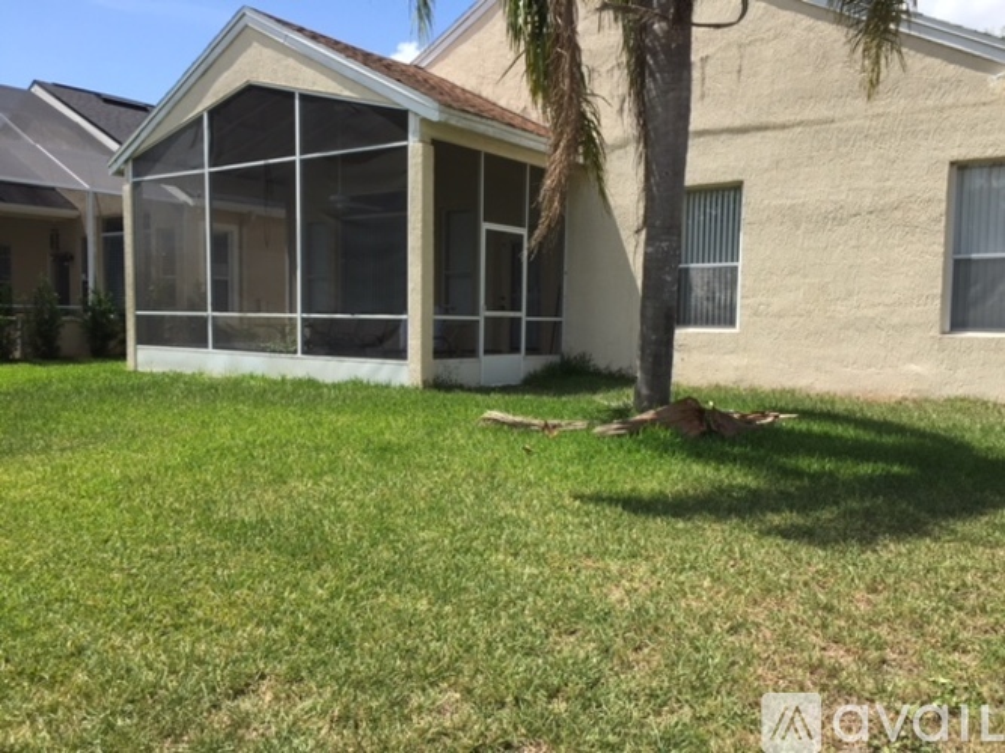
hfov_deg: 61.7
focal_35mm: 29
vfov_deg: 48.2
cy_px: 376
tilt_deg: -5.6
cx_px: 502
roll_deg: -0.7
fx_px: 842
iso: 32
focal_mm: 4.15
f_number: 2.2
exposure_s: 1/1522
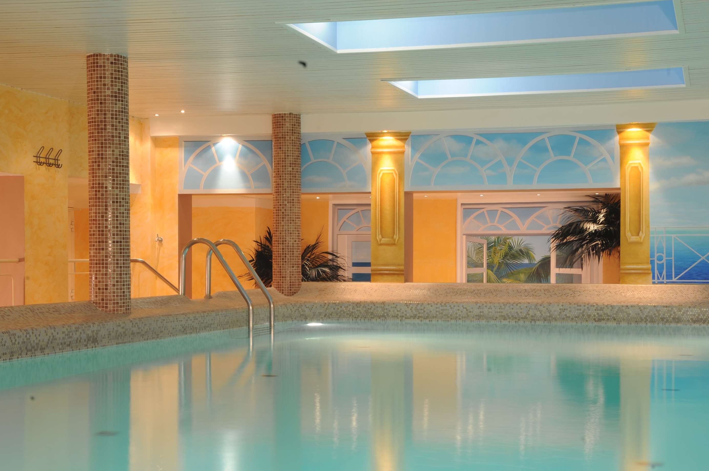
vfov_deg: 21.2
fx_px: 1260
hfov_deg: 31.4
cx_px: 390
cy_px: 269
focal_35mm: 64
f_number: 14
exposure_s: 3
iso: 200
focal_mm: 46
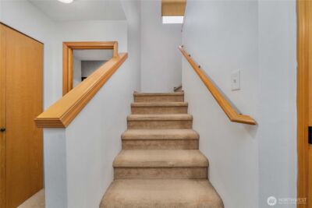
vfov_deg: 90.1
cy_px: 104
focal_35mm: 12
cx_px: 156
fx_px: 104
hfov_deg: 112.6
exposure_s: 1/8
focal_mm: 12
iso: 1000
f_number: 7.1
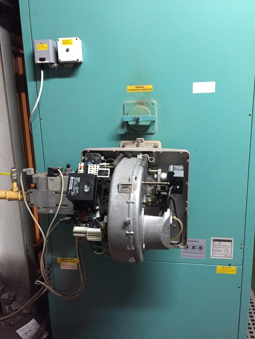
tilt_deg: -12.7
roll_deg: +1.0
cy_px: 170
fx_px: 285
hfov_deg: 48.2
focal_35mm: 29
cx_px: 128
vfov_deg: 61.7
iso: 250
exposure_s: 1/17
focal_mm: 4.15
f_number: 2.2
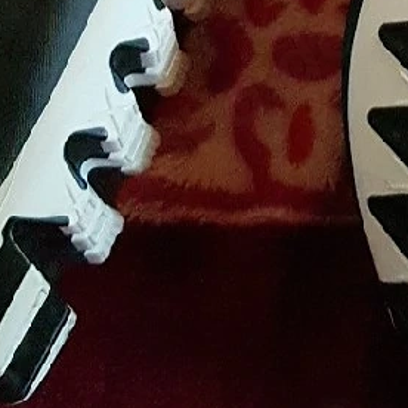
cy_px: -208
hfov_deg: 15.6
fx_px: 1480
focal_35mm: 111
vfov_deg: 14.6
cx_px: 318
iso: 1250
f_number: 1.7
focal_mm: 4.2
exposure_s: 1/25
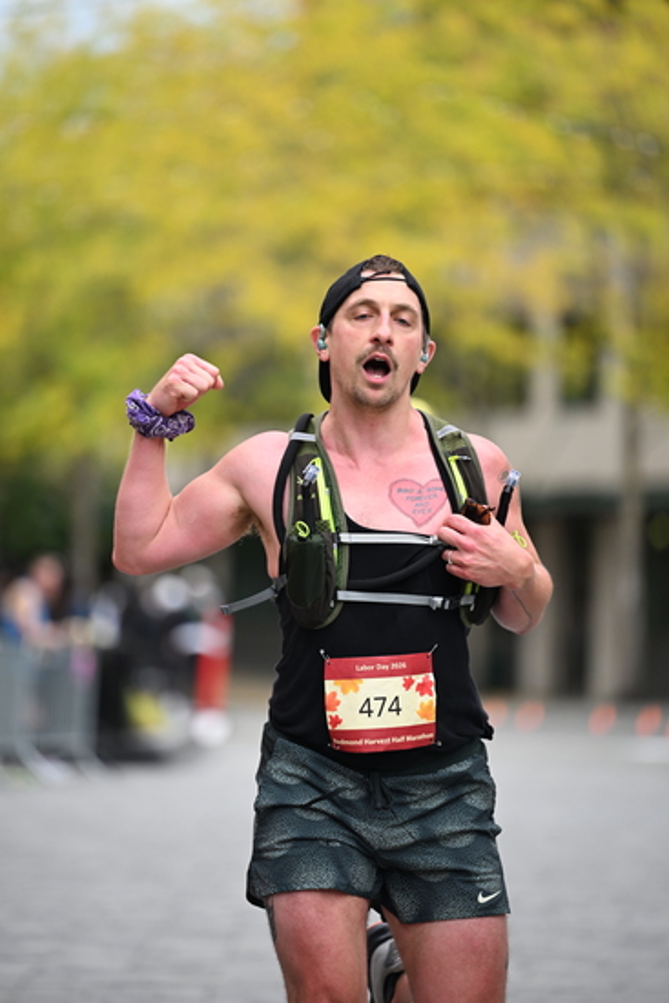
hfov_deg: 7.4
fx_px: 5153
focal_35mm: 185
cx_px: 334
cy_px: 502
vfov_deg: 11.1
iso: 640
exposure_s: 1/2000
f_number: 2.8
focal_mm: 185
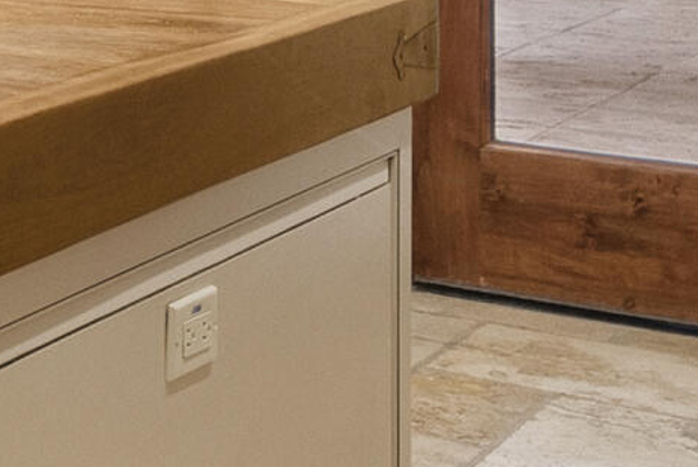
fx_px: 2134
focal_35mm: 110
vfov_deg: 11.8
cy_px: -278
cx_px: -948
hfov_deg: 13.7
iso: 2500
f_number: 8
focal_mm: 17
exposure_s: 1/13
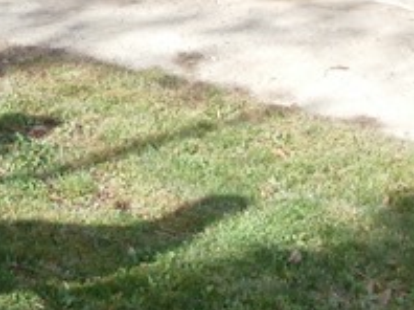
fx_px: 1159
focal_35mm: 97
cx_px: 15
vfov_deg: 14.3
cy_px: -138
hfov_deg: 19.7
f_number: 3.5
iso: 100
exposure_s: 1/250
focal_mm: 5.36
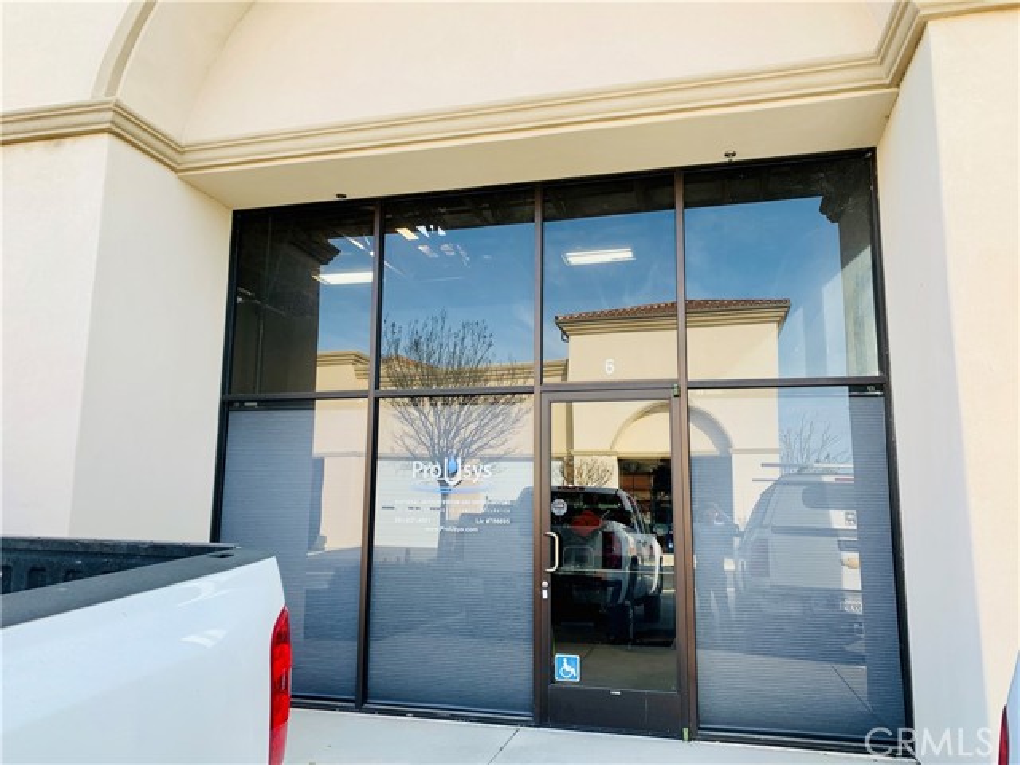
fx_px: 766
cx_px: 510
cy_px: 382
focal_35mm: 26
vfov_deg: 53.1
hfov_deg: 67.3
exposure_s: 1/206
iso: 25
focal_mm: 4.25
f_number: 1.8
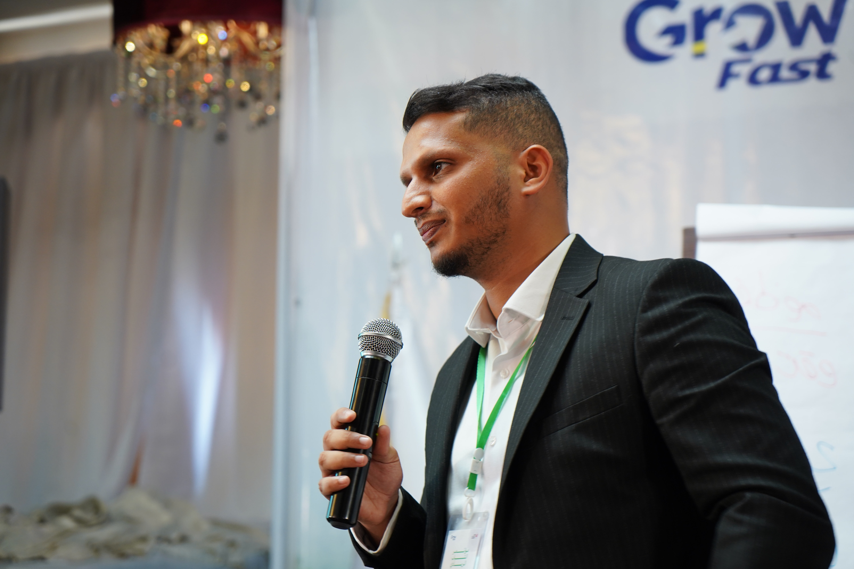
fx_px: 1660
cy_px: 284
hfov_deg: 28.8
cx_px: 427
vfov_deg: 19.5
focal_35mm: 70
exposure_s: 1/80
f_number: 4
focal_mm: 70
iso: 800
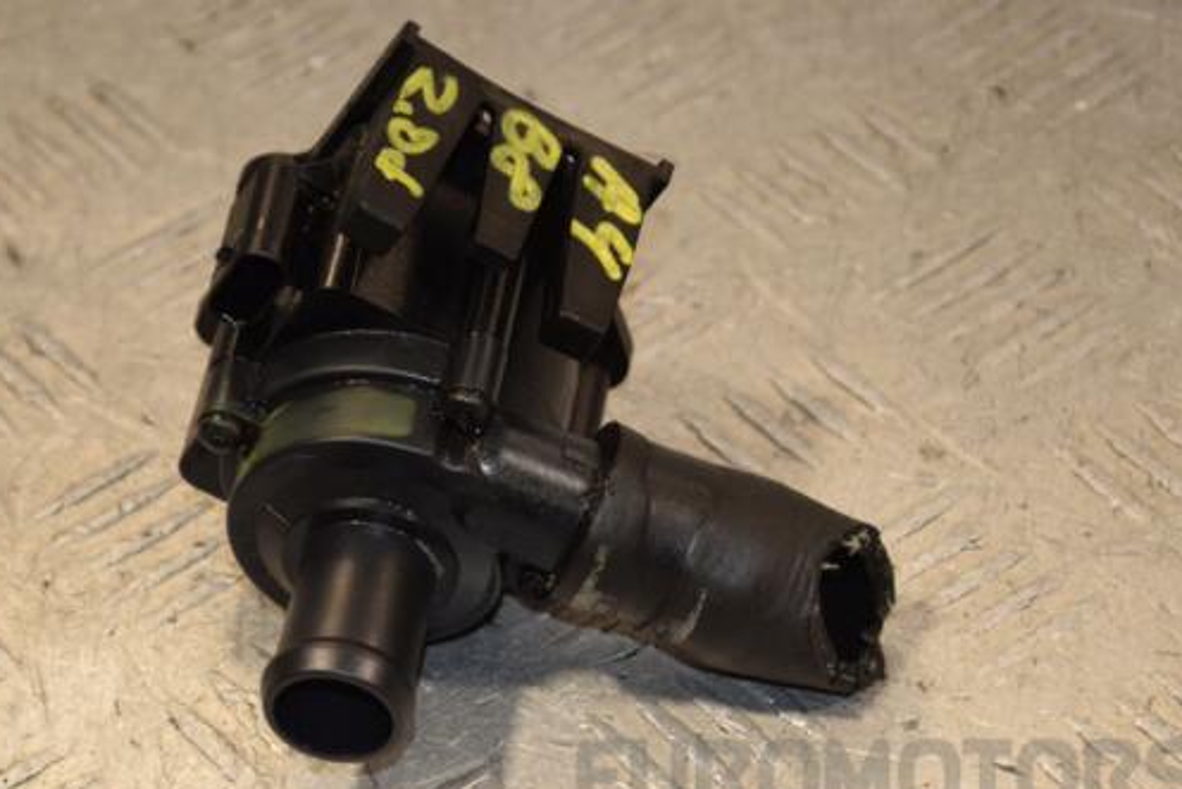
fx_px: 6260
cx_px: 531
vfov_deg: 7.2
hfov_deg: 10.8
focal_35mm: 191
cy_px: 458
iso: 800
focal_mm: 105
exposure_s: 1/200
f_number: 7.1
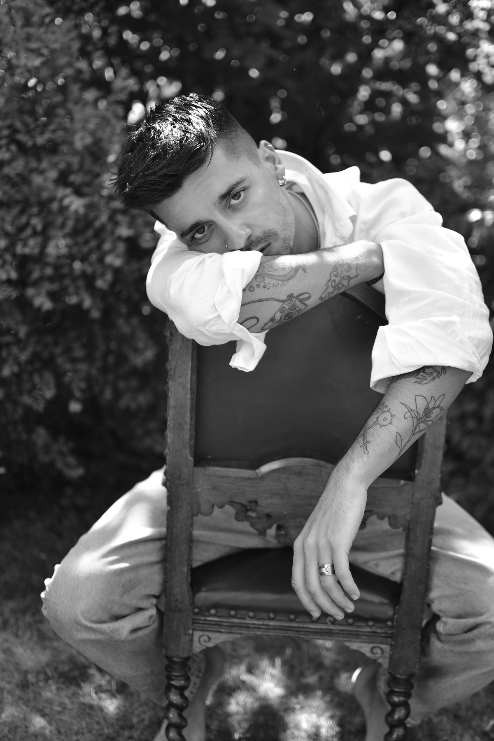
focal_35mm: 52
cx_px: 247
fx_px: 1070
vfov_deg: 38.2
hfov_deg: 26.0
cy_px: 370
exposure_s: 1/500
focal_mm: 35
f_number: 1.8
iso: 100
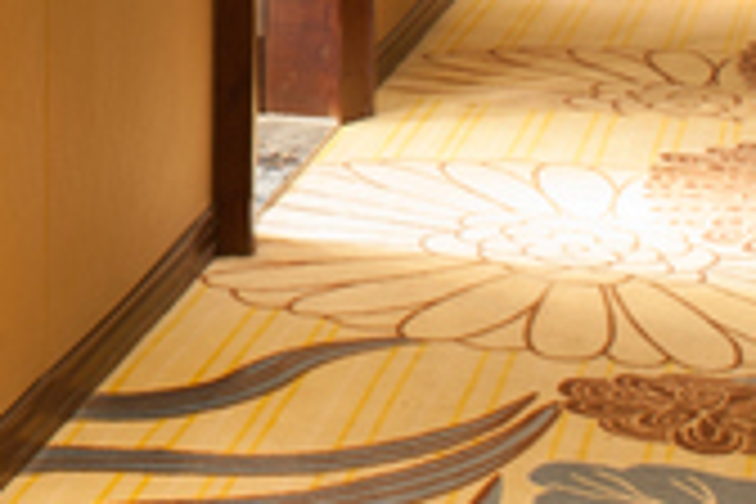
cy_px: -252
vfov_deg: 12.6
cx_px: -351
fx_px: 2163
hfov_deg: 17.9
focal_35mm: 103
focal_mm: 24
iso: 200
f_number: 8
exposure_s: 3
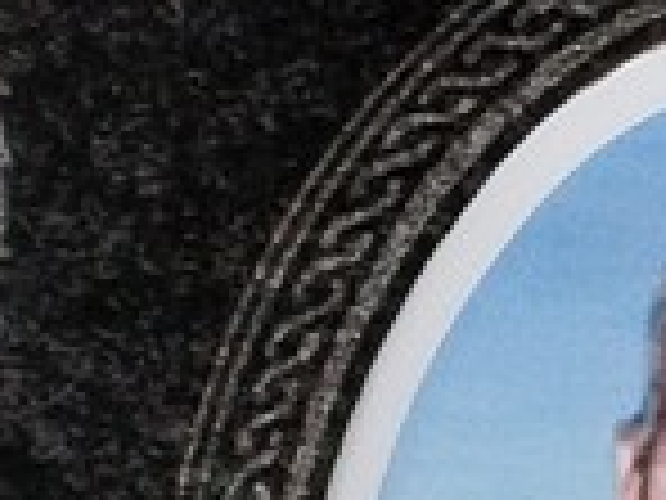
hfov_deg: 8.3
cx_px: 1044
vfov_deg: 6.1
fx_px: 4464
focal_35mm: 232
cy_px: 1162
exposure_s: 1/1695
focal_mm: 5.31
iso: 50
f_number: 1.7
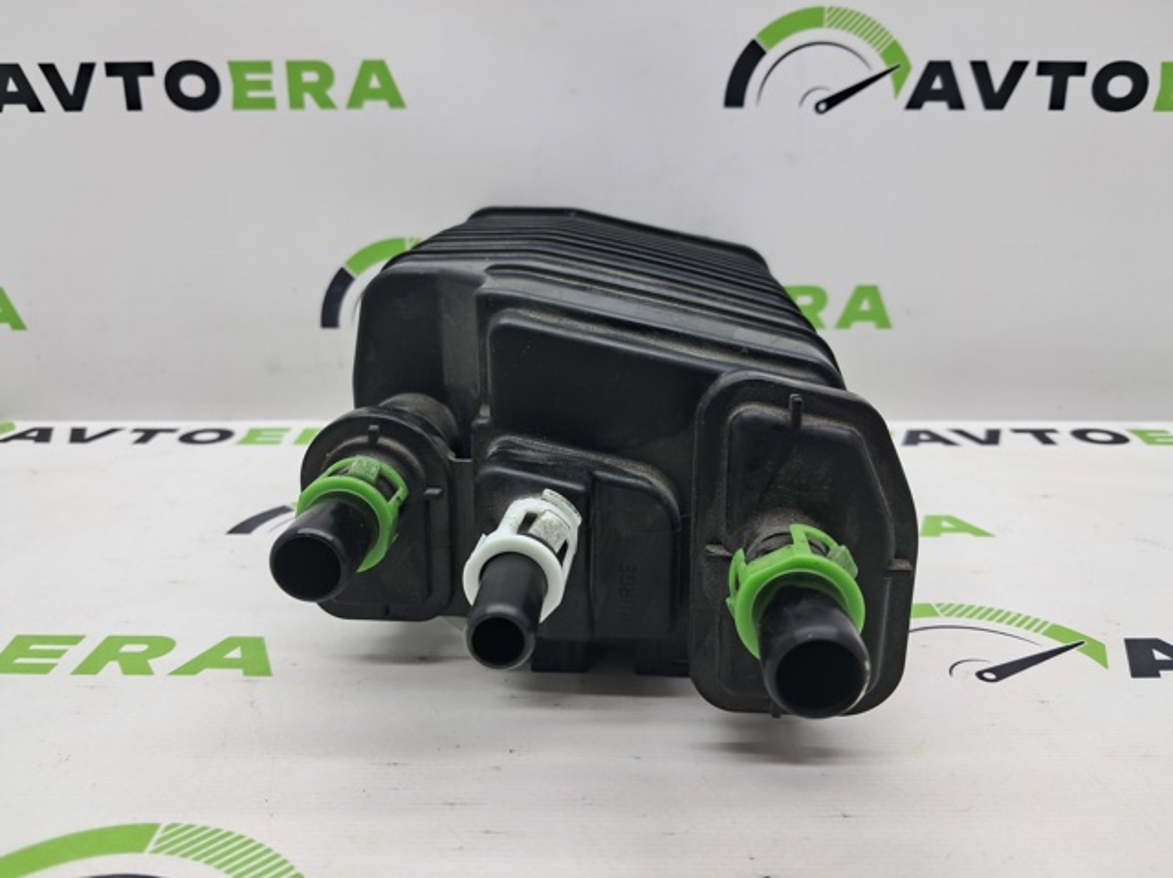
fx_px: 914
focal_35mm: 27
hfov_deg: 65.4
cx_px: 586
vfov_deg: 51.3
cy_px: 439
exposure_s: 1/50
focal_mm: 4
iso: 50
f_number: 1.8
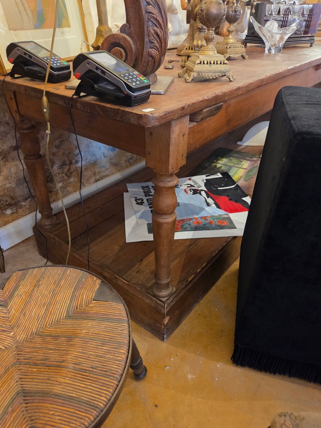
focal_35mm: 24
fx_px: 297
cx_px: 157
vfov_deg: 71.6
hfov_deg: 56.8
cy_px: 221
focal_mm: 5.4
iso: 1000
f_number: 1.8
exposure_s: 1/100
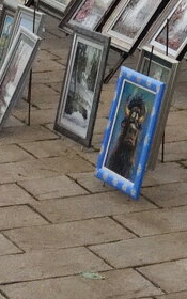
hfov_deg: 5.8
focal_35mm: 224
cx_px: 207
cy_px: -394
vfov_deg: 8.6
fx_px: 1827
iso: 2000
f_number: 6.3
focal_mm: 20
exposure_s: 1/2500
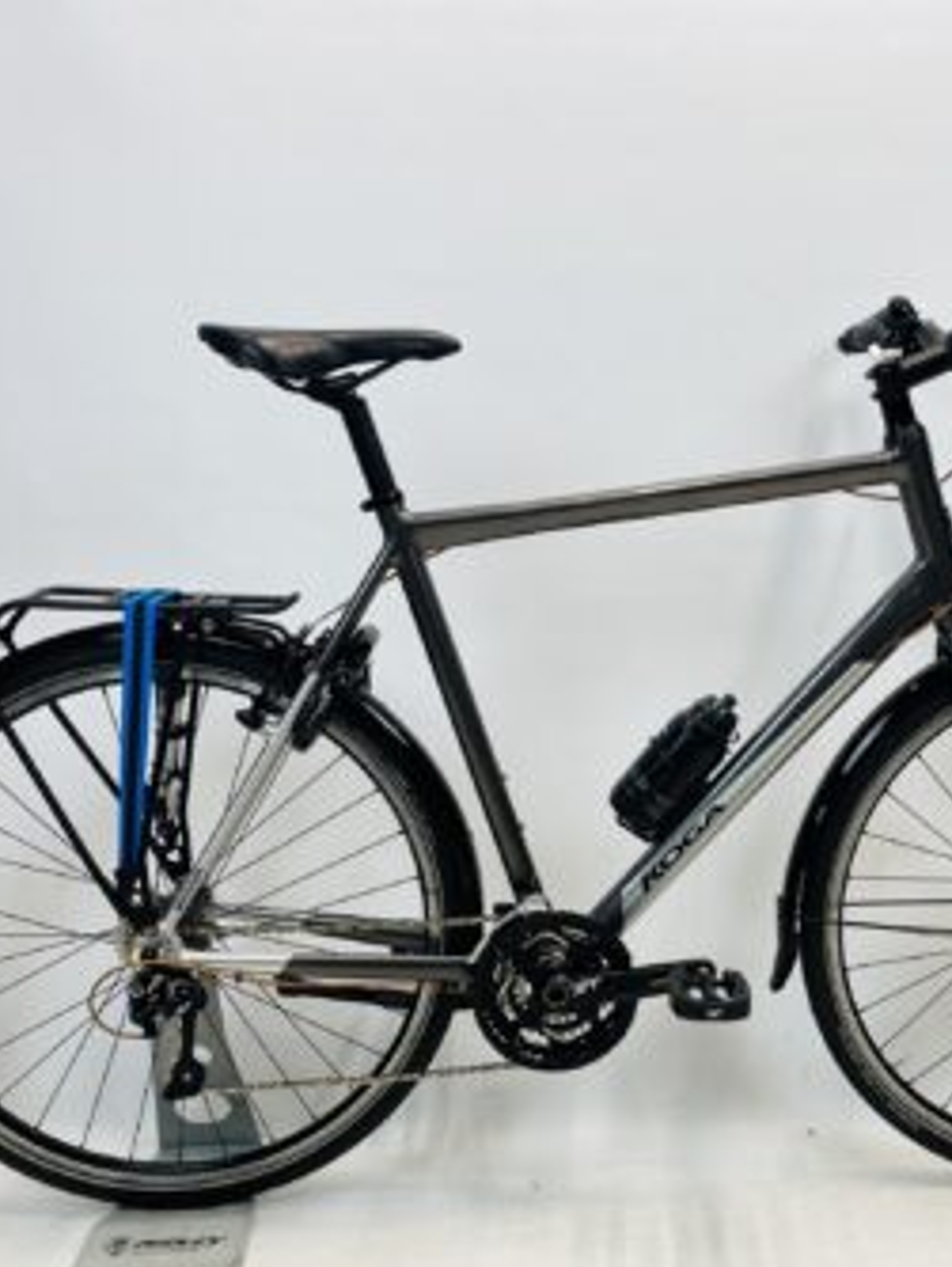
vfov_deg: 52.6
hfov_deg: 40.3
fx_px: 1282
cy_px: 637
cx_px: 630
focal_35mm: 35
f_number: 1.8
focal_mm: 4.25
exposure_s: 1/100
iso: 50
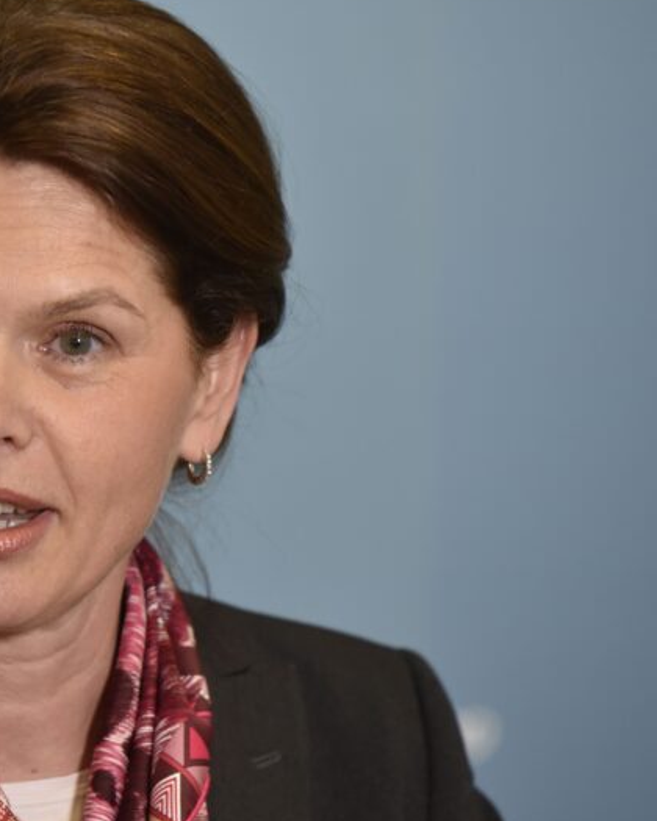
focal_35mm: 366
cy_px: 336
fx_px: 8896
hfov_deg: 4.2
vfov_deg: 5.3
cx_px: -31
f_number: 4
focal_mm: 200
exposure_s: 1/200
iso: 1250
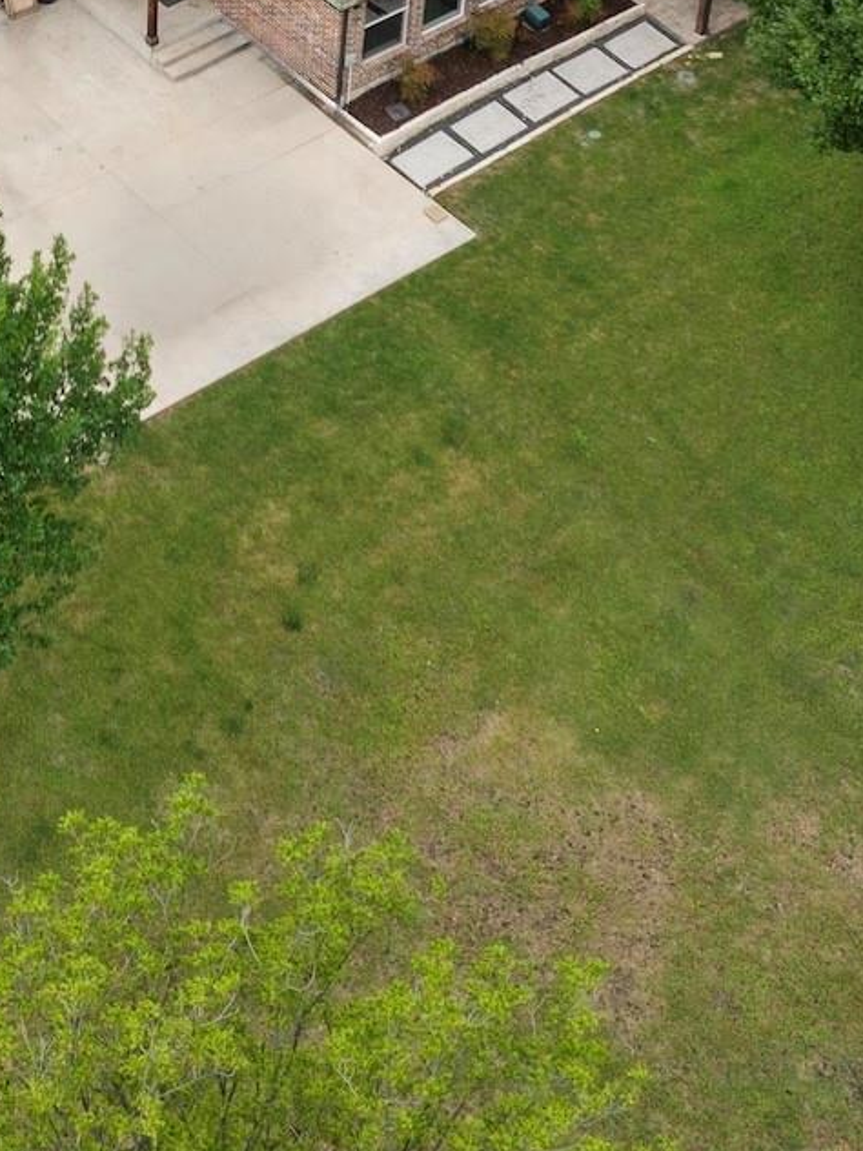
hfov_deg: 19.3
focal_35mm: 75
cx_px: 114
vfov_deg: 24.3
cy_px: -108
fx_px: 2493
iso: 100
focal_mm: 12.29
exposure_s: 1/400
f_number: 4
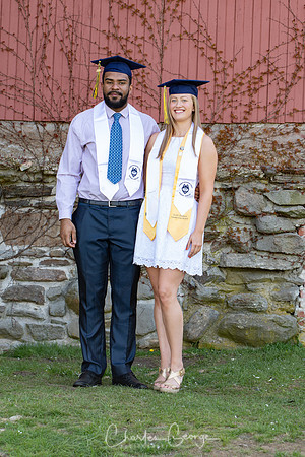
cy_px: 228
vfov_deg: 15.9
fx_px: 1639
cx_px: 152
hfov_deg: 10.6
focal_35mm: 129
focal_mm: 86
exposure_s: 1/125
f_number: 4.5
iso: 200
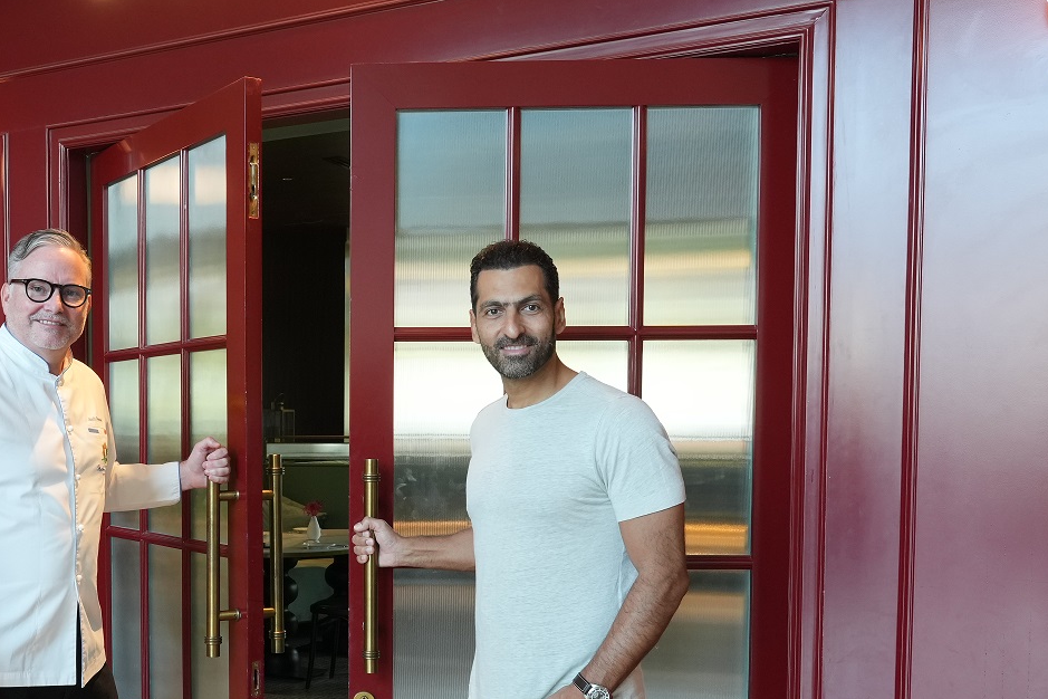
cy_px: 497
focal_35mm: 46
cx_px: 285
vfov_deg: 28.9
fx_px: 1339
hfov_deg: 41.7
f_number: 8
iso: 800
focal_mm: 20
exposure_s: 1/15
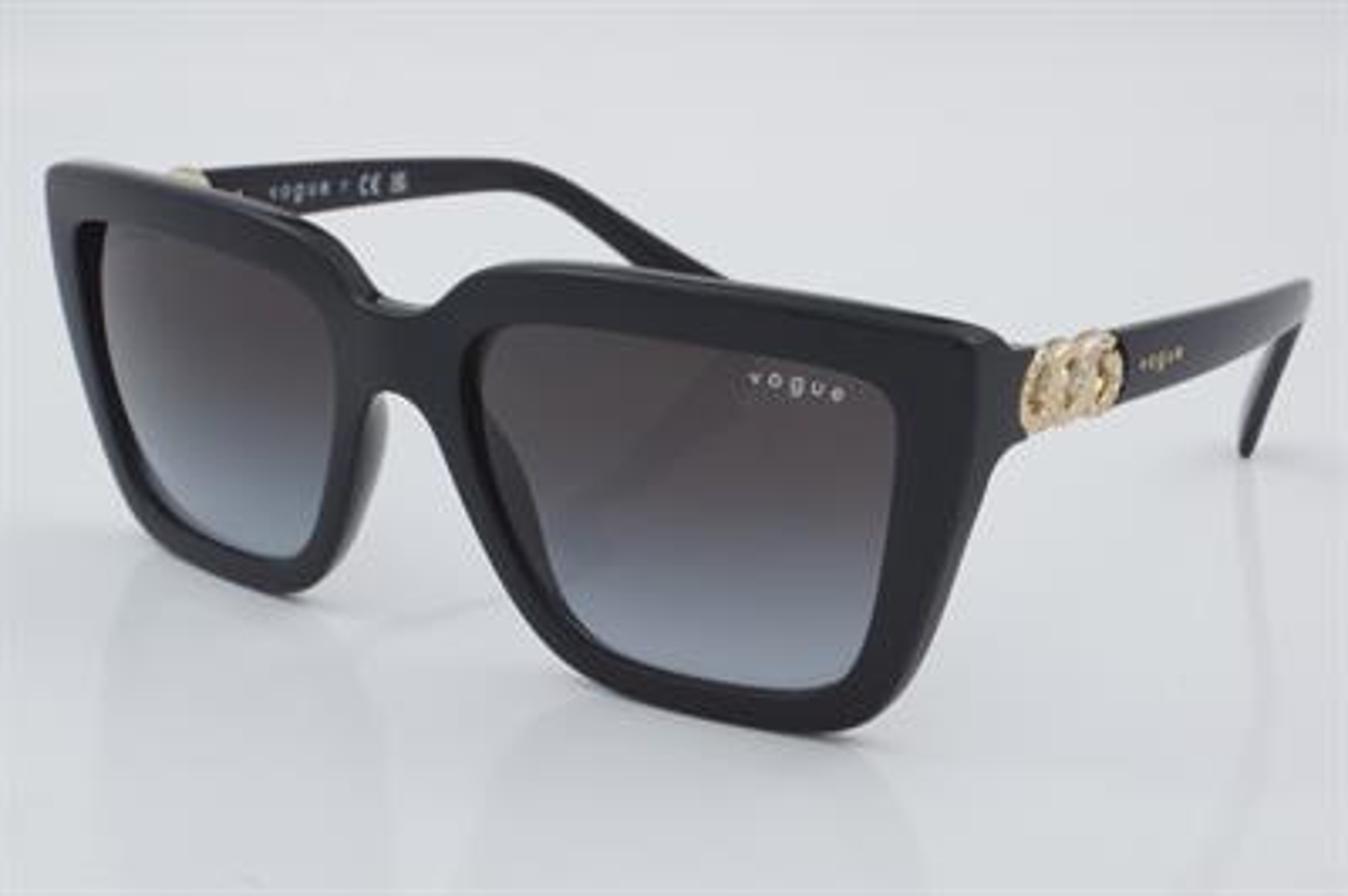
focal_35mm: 75
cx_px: 674
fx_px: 2806
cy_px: 448
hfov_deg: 27.0
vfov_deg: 18.2
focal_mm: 50
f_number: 32
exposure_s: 1/4
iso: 100
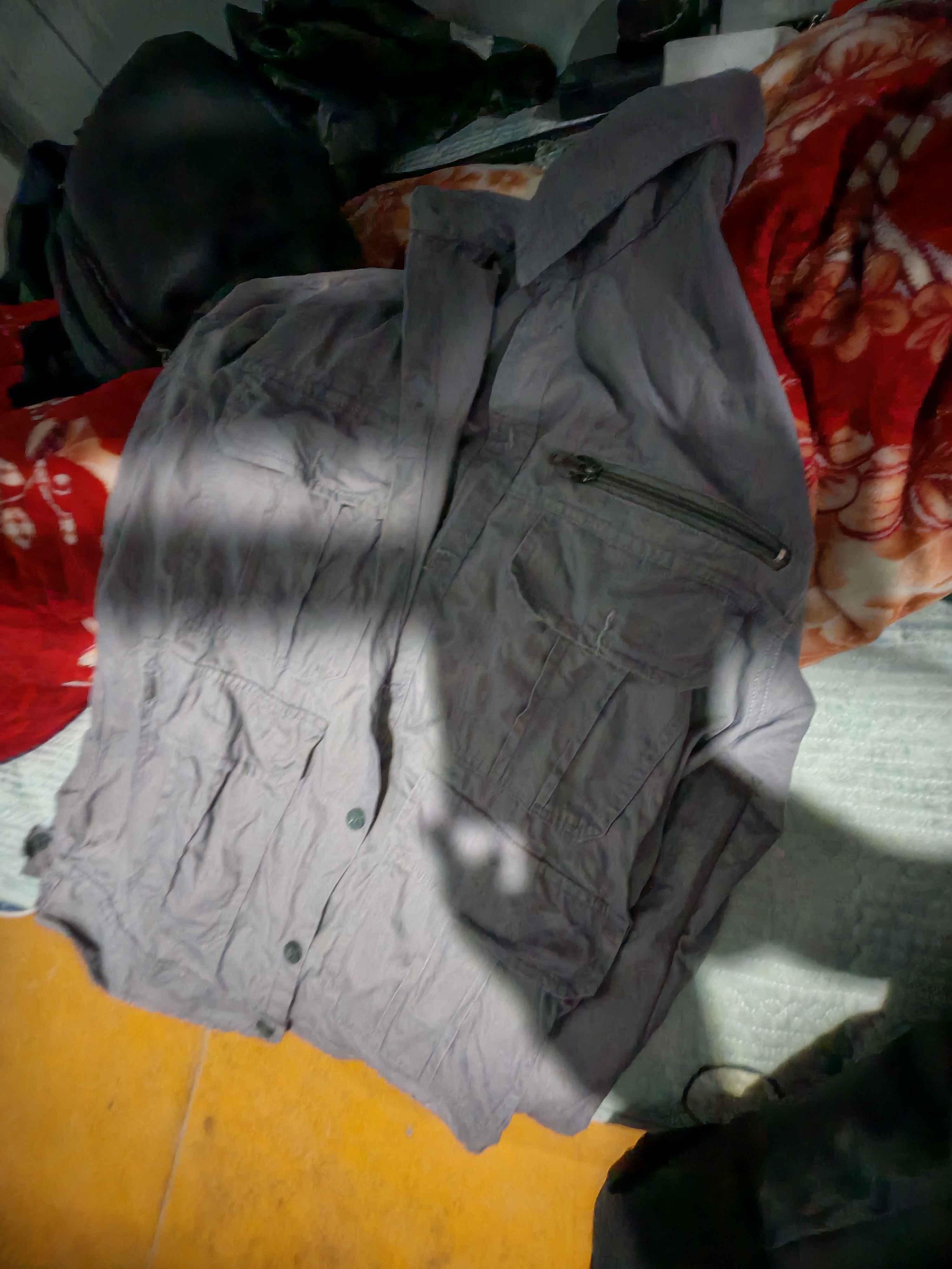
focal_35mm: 16
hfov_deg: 78.1
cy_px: 634
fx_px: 587
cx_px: 476
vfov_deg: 94.5
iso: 1600
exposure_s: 1/7
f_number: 2.2
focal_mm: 1.96
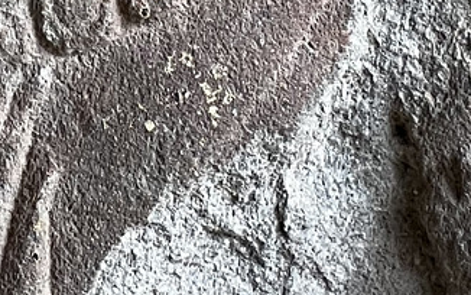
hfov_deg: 5.2
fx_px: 5149
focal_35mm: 401
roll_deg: +1.1
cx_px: -129
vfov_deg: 3.2
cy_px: -853
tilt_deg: -3.0
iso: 80
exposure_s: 1/99
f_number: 2.8
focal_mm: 9
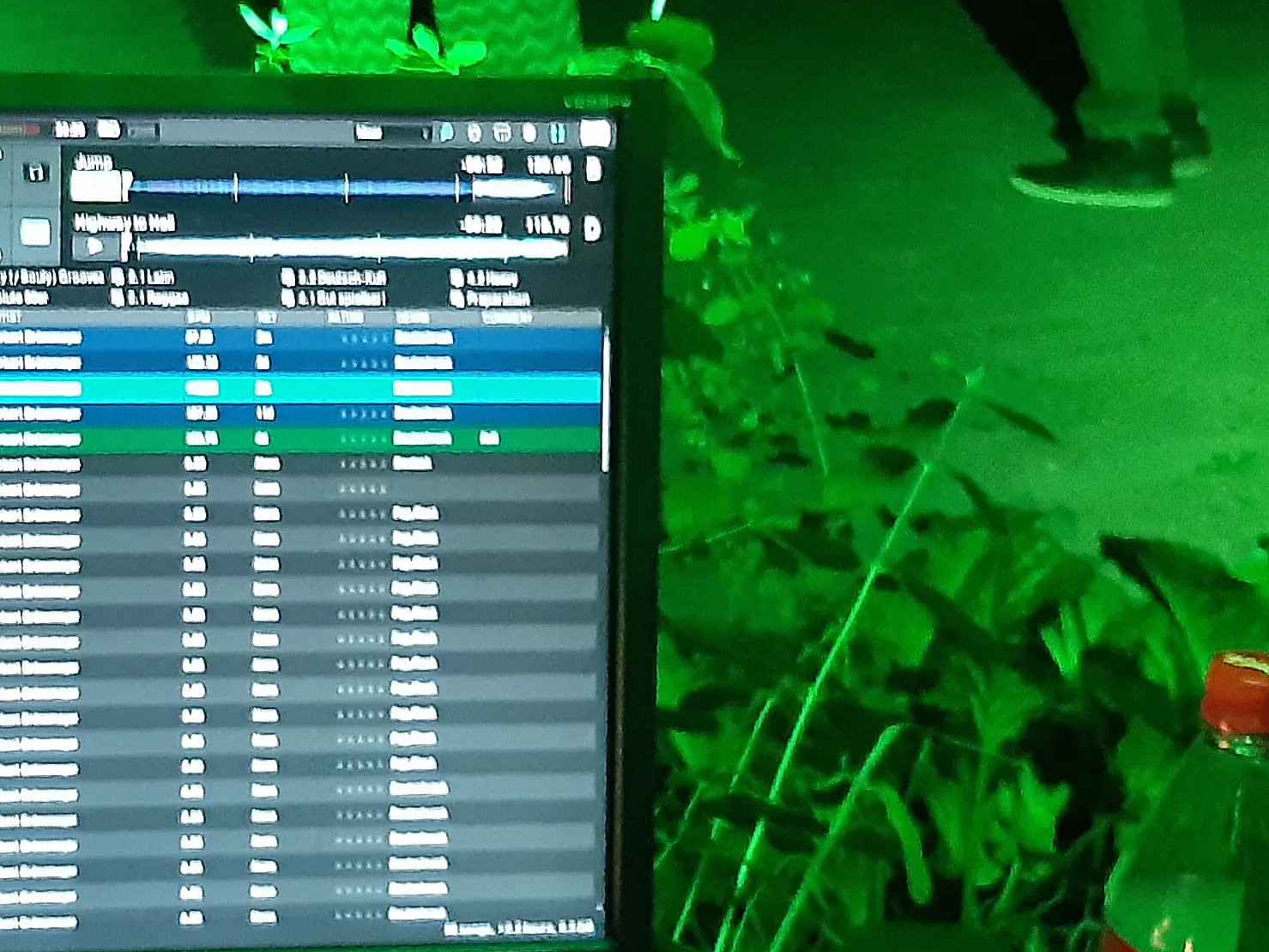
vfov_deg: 18.1
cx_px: 130
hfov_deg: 23.5
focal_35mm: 81
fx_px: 2969
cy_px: 294
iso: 640
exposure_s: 1/20
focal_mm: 3.92
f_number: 1.7
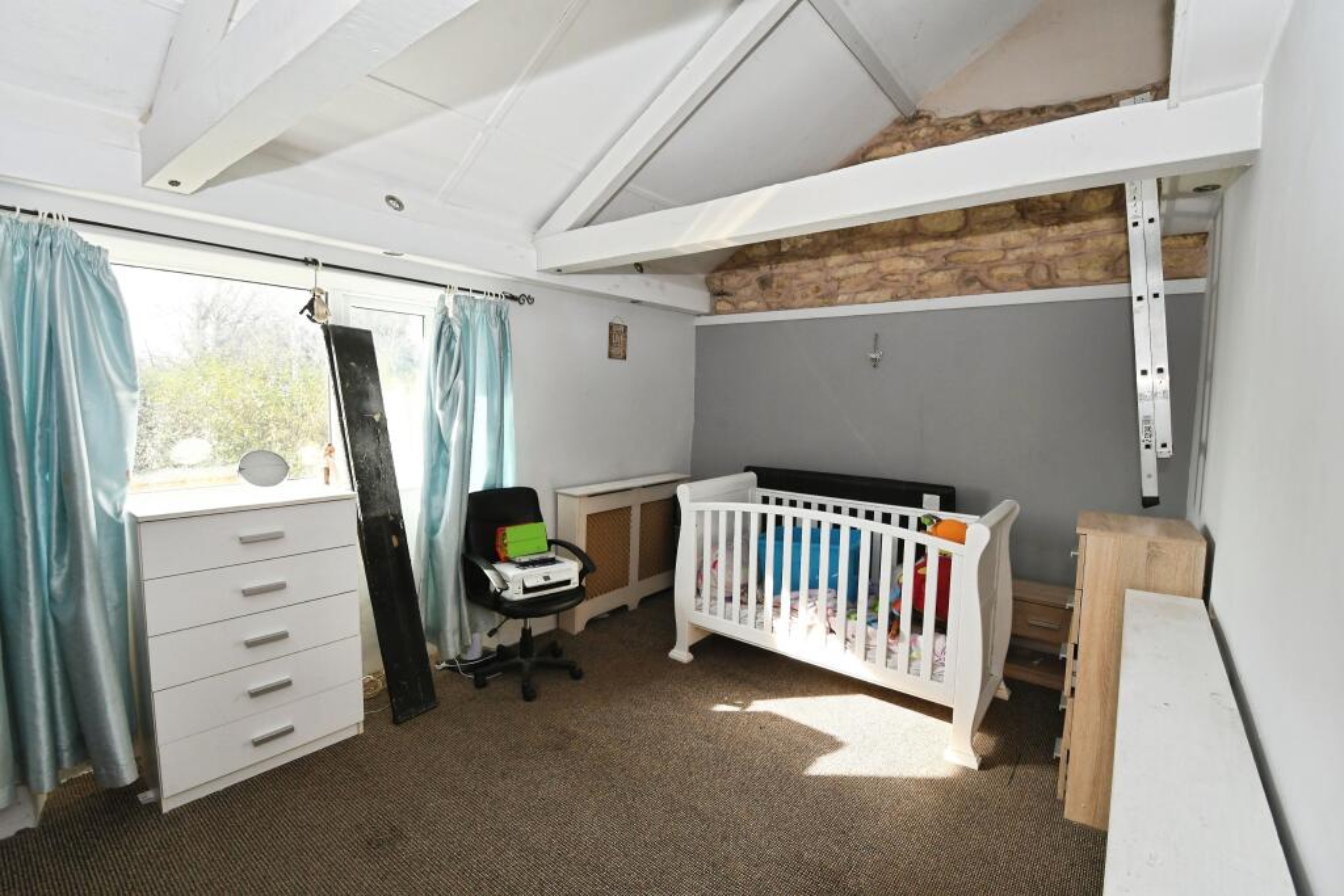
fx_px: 560
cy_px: 448
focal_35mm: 15
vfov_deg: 77.3
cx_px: 672
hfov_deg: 100.4
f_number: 7.1
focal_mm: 10
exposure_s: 1/160
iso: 800
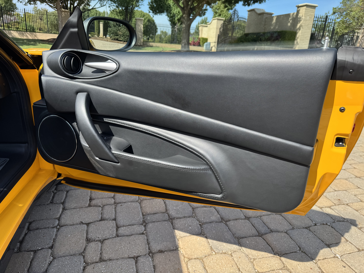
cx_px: 182
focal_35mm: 24
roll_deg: -3.7
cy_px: 136
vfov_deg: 56.8
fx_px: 252
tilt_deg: -18.7
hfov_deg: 71.6
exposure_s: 1/1395
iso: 80
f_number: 1.78
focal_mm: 6.76
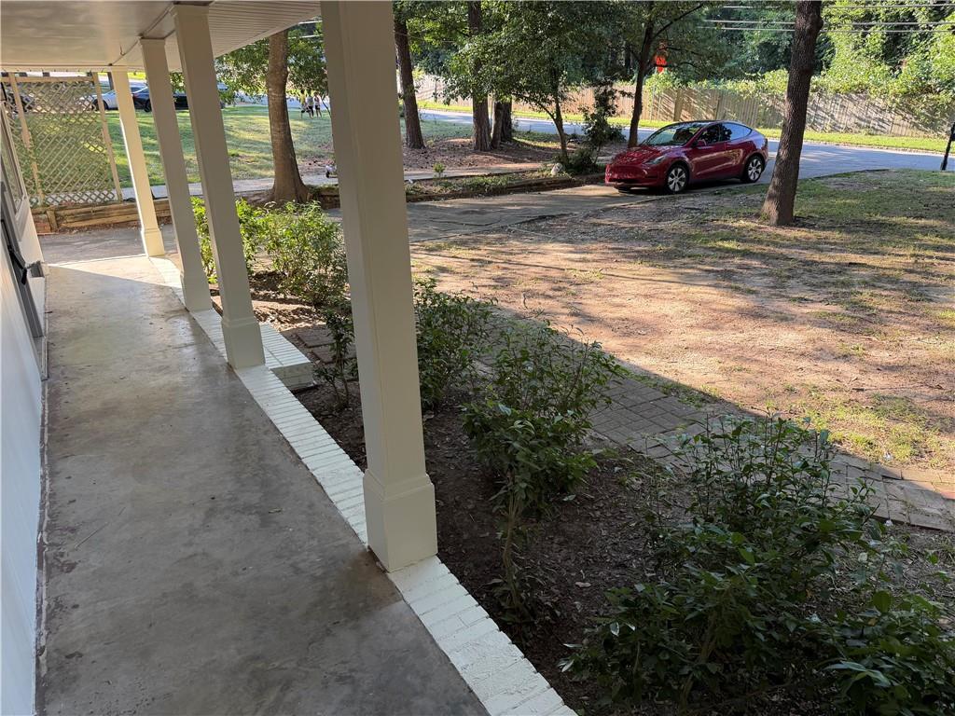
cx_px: 478
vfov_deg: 56.8
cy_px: 358
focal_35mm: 24
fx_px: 662
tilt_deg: -20.3
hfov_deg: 71.6
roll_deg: +2.7
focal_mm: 6.76
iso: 80
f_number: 1.78
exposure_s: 1/277
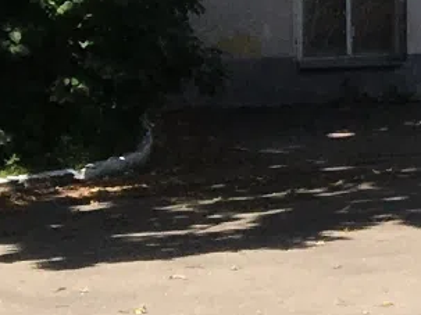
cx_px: 1462
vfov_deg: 6.4
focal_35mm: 230
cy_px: -164
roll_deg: +0.5
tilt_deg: +1.8
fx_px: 2796
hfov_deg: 7.2
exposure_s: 1/1508
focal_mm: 4.15
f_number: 2.2
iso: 25
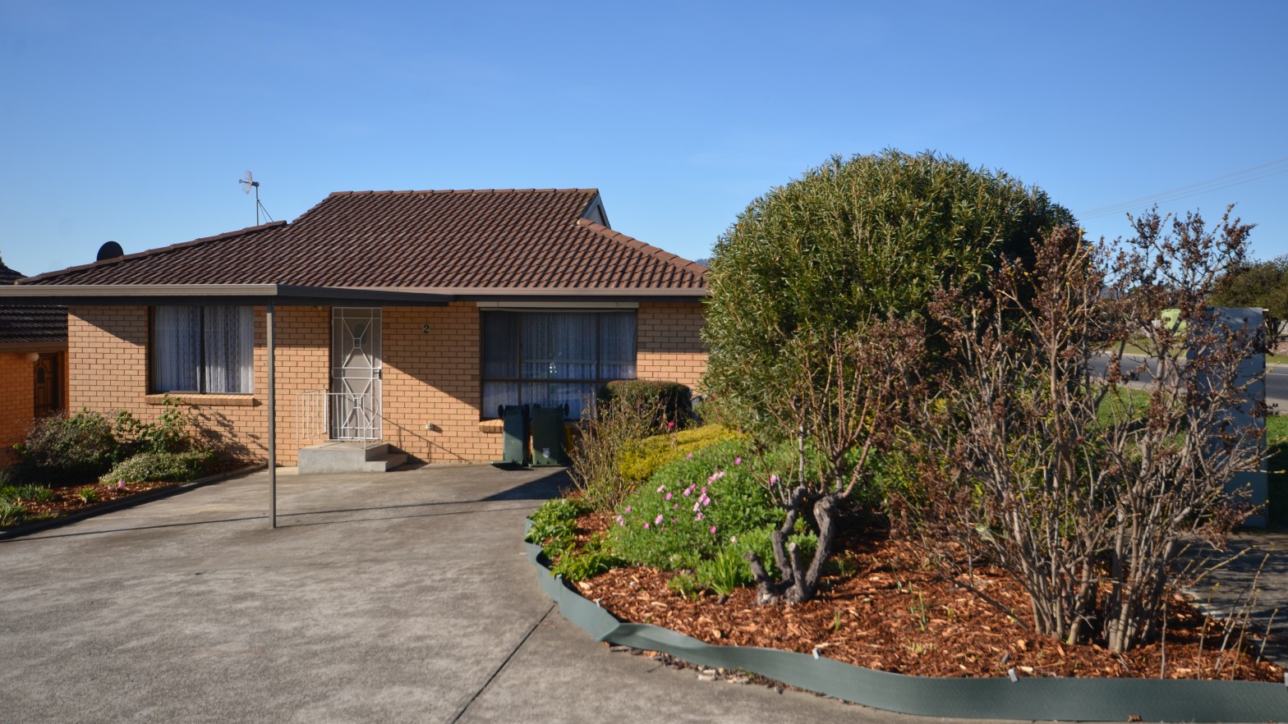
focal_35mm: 32
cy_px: 364
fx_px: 1093
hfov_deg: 61.0
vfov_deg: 36.7
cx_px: 651
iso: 100
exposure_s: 1/250
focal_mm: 20
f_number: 8
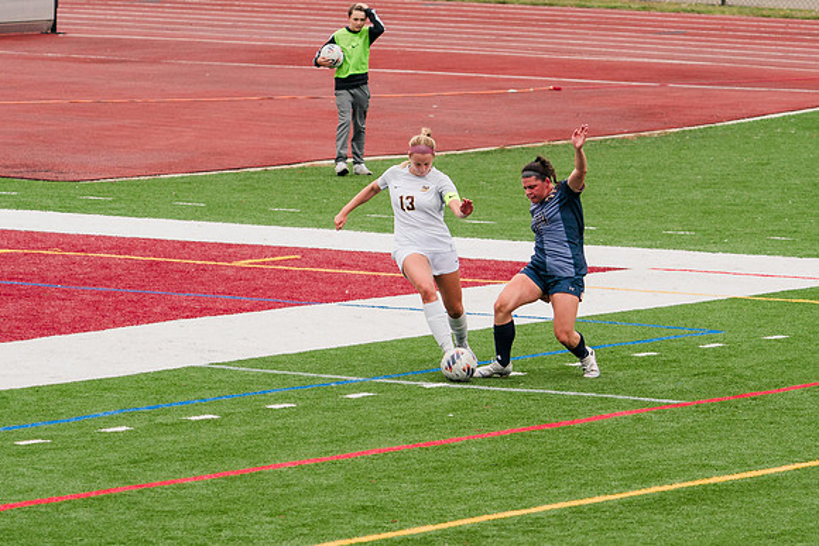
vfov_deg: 4.3
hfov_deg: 6.4
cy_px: 292
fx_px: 7345
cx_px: 492
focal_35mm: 323
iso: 500
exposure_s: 1/1600
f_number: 5.6
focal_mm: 200
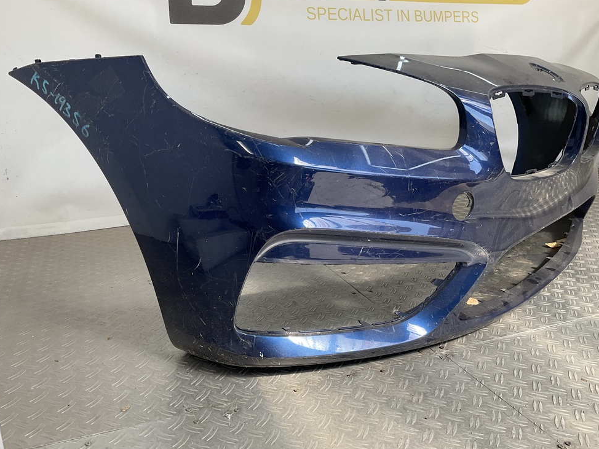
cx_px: 301
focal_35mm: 30
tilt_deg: -17.9
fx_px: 519
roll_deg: -1.3
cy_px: 219
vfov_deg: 46.8
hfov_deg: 60.0
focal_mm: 3
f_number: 1.8
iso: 16
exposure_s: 1/281
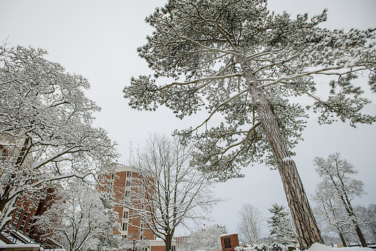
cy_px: 130
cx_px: 178
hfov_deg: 89.9
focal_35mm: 18
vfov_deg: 67.3
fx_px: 188
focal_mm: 17
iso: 200
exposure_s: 1/320
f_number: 4.5
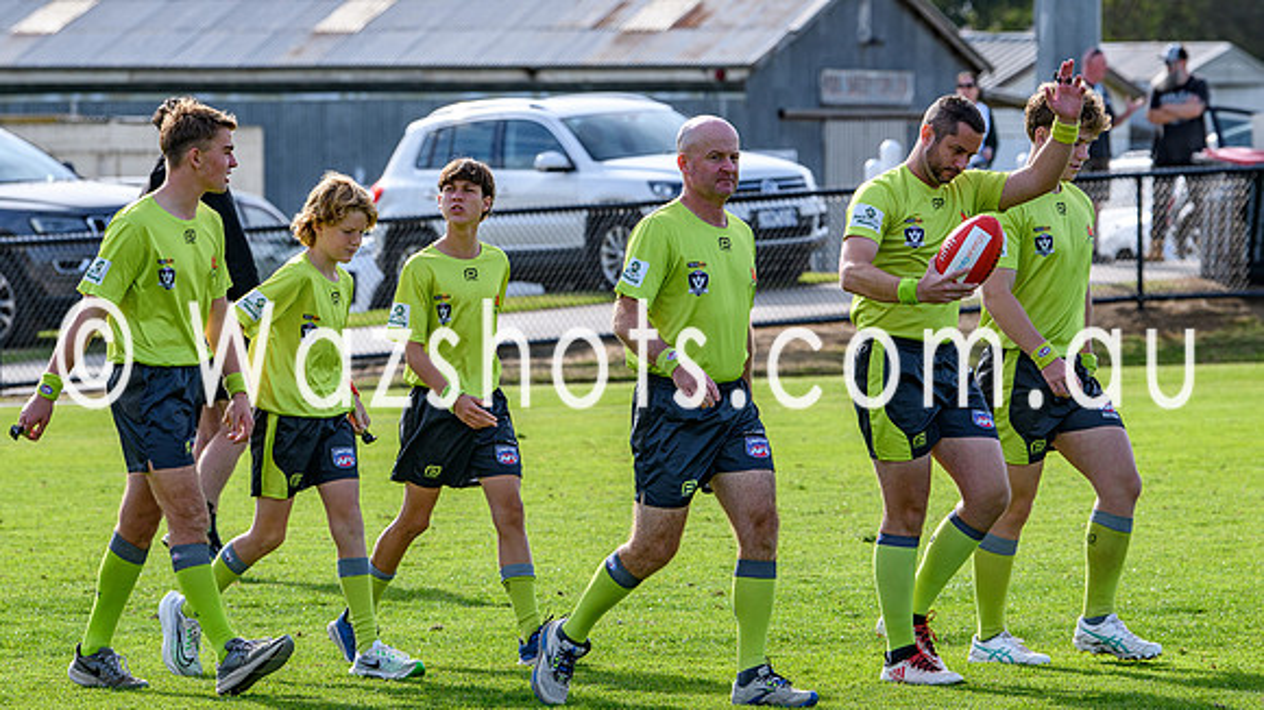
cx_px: 725
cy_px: 338
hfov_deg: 8.0
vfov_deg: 4.5
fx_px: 9063
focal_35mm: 270
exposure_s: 1/1000
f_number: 5
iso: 180
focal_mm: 150
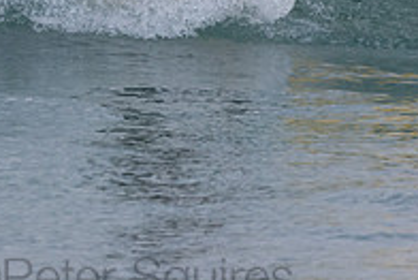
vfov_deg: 0.8
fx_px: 19579
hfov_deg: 1.2
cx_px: 128
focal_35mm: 1685
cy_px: -78
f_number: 5.6
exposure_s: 1/1250
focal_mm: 380
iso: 800
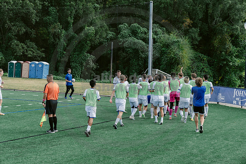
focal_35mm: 70
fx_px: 478
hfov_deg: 28.8
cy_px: 82
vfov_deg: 19.5
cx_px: 123
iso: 640
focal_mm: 70
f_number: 5.6
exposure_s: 1/800
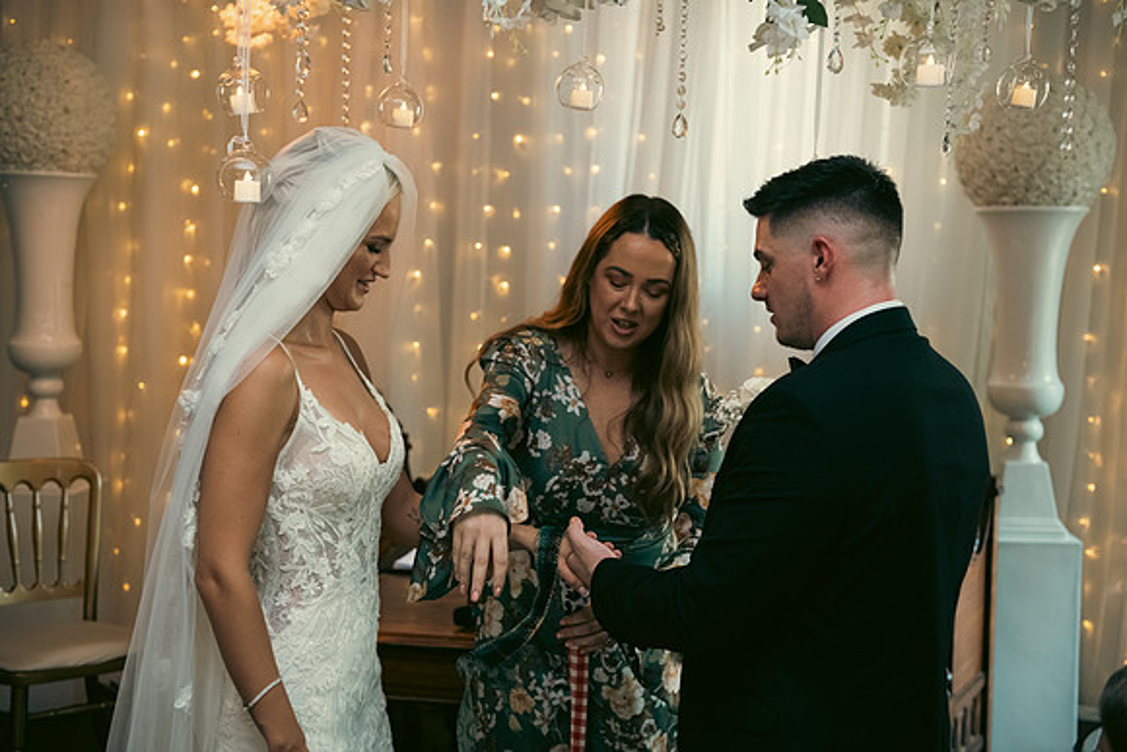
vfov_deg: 28.1
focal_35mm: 48
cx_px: 564
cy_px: 376
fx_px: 1503
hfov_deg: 41.1
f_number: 3.5
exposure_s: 1/160
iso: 1250
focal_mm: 48
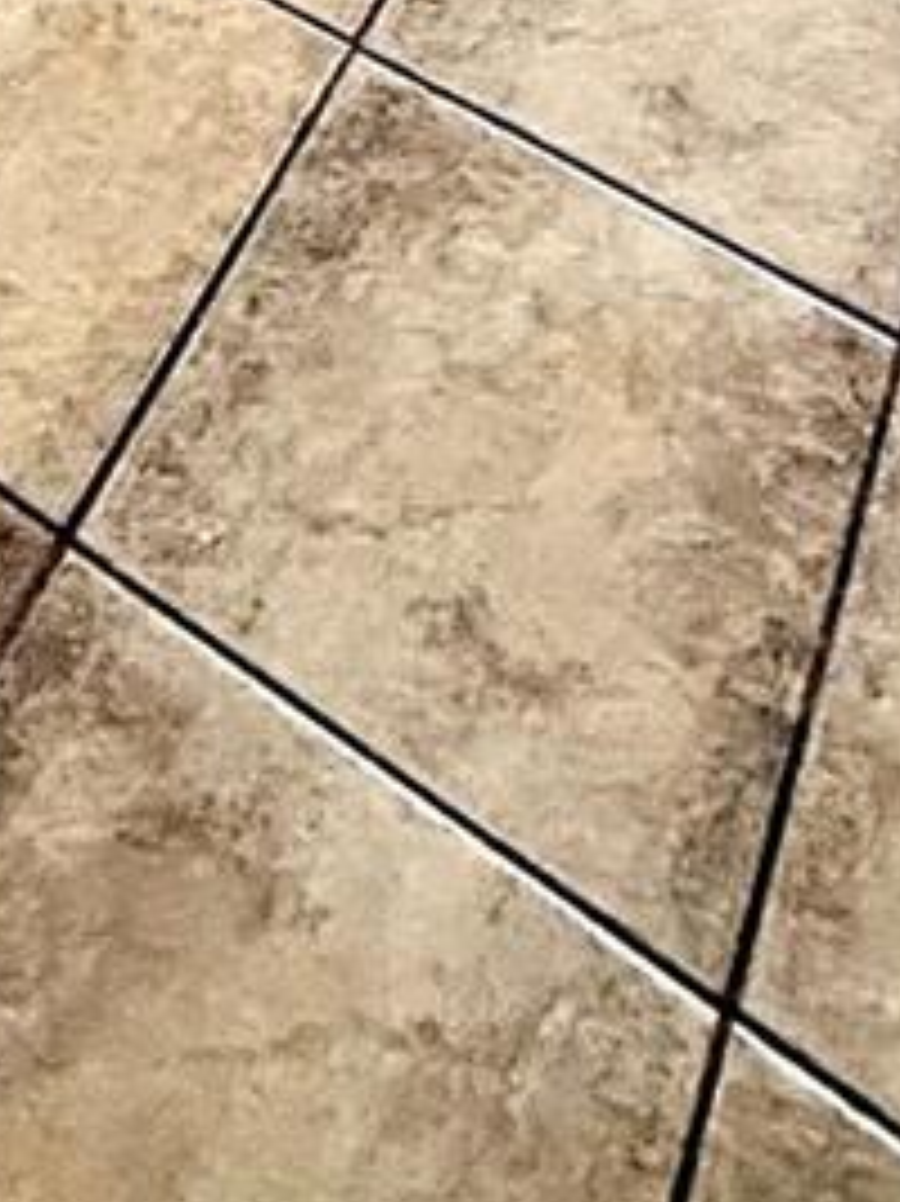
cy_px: -1319
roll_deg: -1.8
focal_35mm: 63
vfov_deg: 18.0
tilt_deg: -11.4
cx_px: 86
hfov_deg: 22.7
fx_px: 2186
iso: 320
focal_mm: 2.22
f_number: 2.2
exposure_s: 1/120
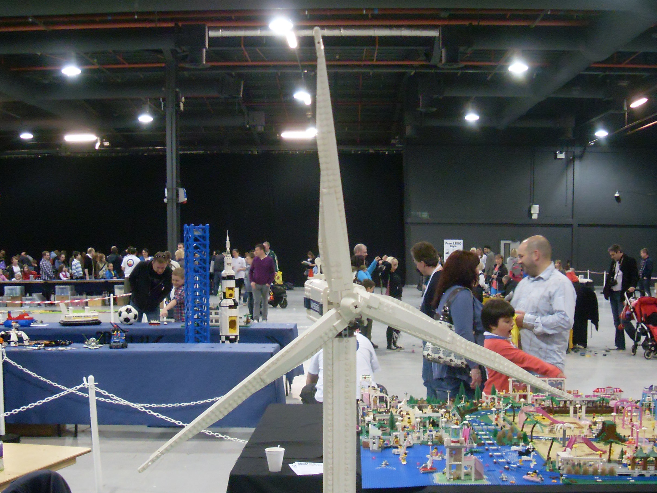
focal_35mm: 50
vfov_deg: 28.3
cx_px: 326
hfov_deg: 38.2
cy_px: 413
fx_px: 949
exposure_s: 1/10
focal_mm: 6.3
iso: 200
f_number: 2.8
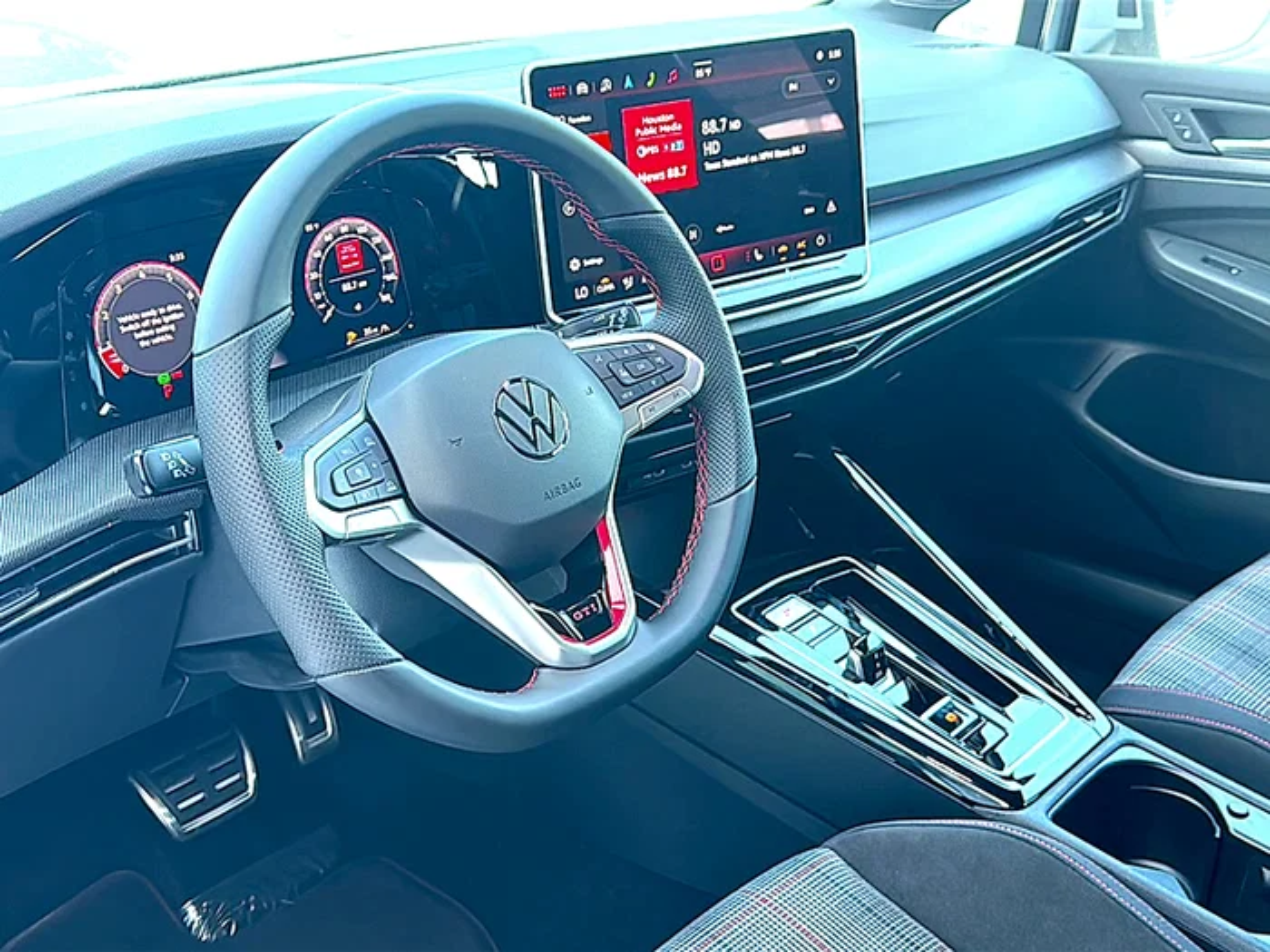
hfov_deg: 52.6
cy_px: 476
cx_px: 635
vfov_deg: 40.7
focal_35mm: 35
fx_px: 1284
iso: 100
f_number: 1.78
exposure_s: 1/103
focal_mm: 6.86
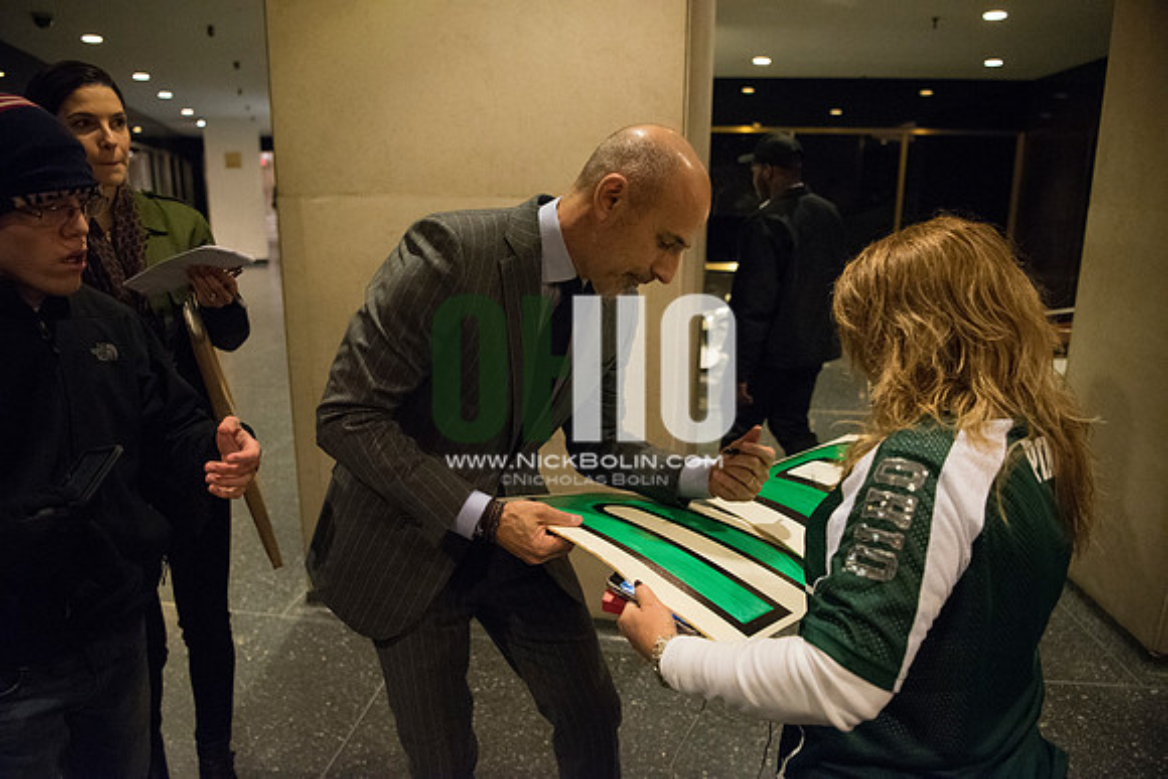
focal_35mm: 24
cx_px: 584
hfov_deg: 73.7
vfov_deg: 53.2
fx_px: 779
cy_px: 390
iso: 12800
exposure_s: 1/160
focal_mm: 24
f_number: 2.8
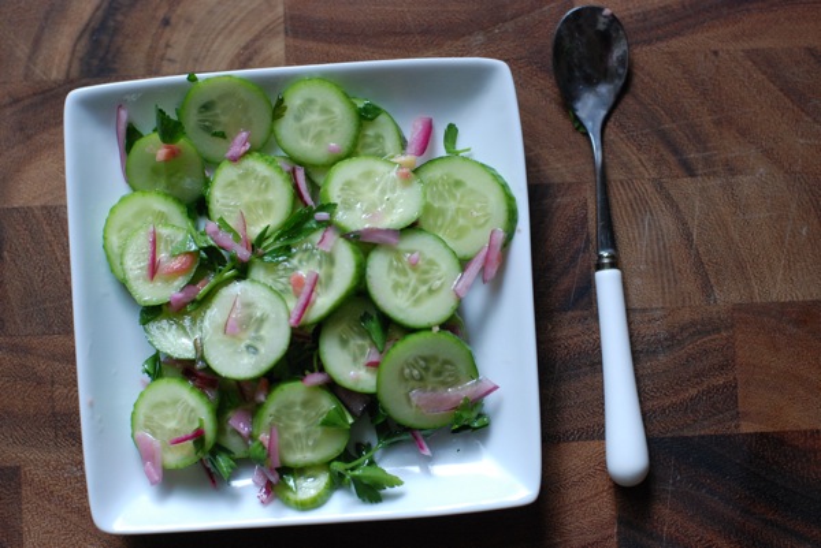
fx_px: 1712
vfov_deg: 18.2
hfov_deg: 27.0
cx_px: 410
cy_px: 274
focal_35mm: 75
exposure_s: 1/125
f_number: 3.2
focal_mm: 50
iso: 800
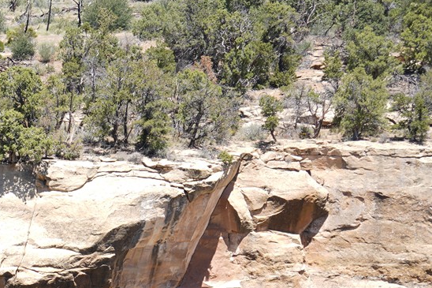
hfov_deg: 11.4
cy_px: 472
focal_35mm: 168
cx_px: -346
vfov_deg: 8.0
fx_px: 2015
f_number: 8
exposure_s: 1/100
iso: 80
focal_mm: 46
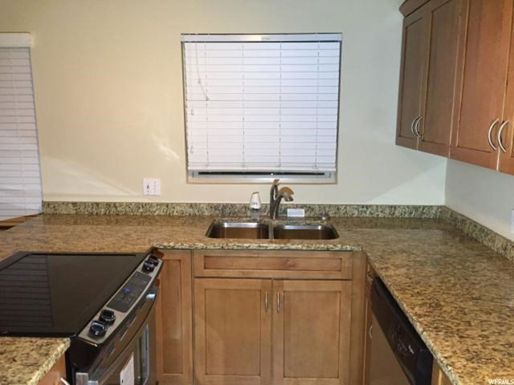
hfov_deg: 61.7
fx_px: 431
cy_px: 192
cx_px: 257
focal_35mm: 29
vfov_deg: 48.2
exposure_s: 1/30
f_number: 2.2
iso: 160
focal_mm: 4.15
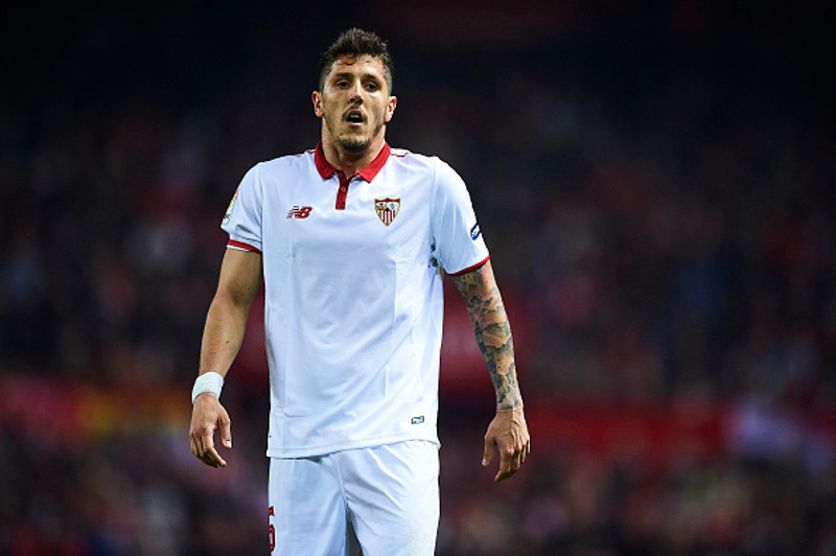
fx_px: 9281
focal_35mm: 400
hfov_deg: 5.2
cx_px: 418
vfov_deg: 3.4
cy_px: 278
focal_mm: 400
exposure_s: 1/1000
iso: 1600
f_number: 2.8
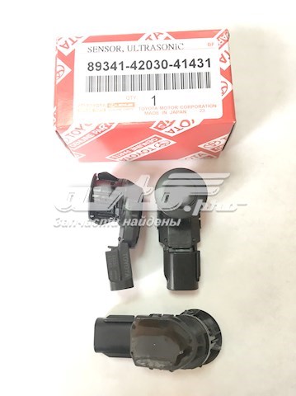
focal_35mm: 29
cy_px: 198
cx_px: 148
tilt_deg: -78.3
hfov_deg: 48.2
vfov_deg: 61.7
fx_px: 331
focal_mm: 4.15
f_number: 2.2
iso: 32
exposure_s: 1/33
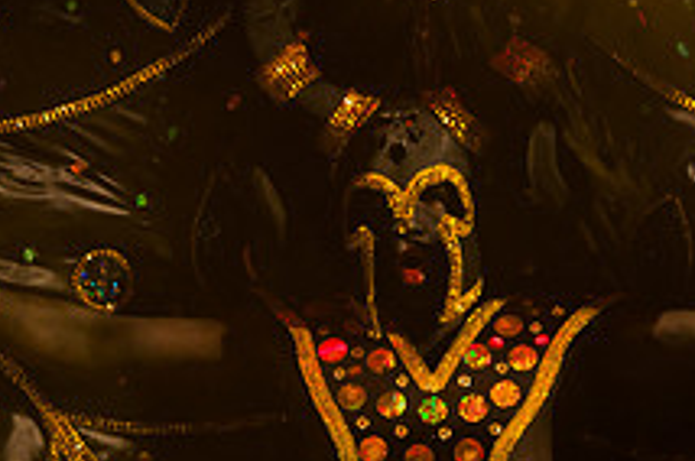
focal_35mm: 393
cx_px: 409
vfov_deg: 3.5
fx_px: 7576
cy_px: 218
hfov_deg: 5.3
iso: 2500
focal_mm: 145
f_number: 5.6
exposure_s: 1/320
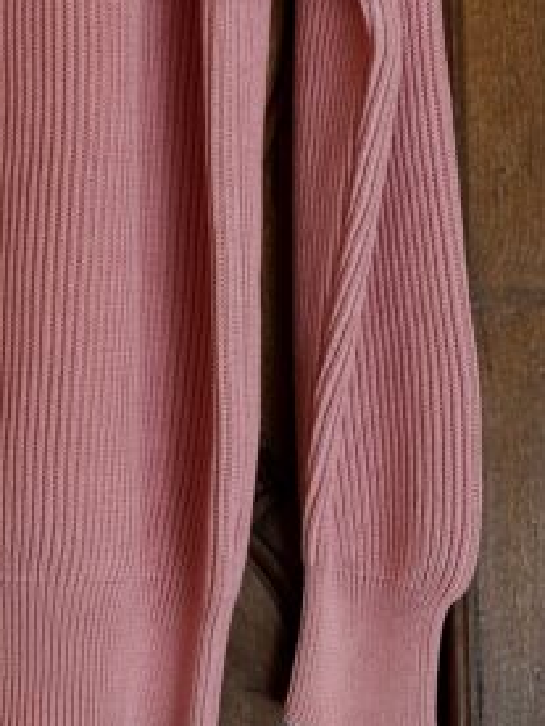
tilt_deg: +3.4
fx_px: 2918
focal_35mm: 139
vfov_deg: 13.9
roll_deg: -0.9
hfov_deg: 10.6
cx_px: -11
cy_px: -66
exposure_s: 1/81
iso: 80
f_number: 1.78
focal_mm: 6.86
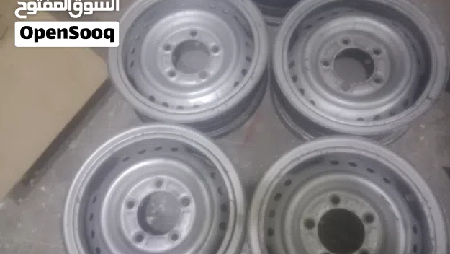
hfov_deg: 66.0
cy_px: 151
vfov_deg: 40.1
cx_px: 228
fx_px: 346
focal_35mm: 29
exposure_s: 1/16.7
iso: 3859
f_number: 1.8
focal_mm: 4.05
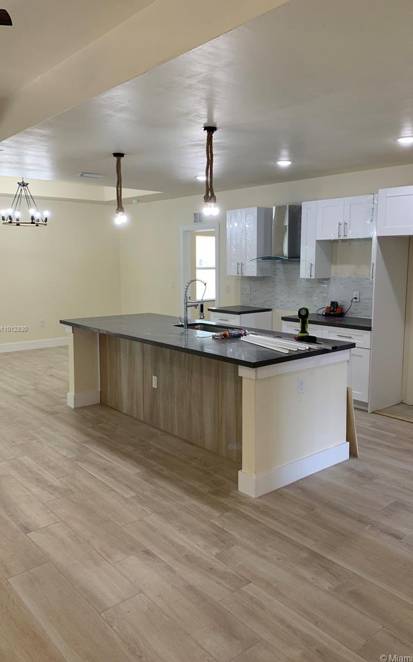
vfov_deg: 66.5
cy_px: 329
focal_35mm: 28
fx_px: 504
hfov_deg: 44.5
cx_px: 229
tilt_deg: -7.0
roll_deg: -0.2
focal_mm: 4.25
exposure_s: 1/120
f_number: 1.8
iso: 80
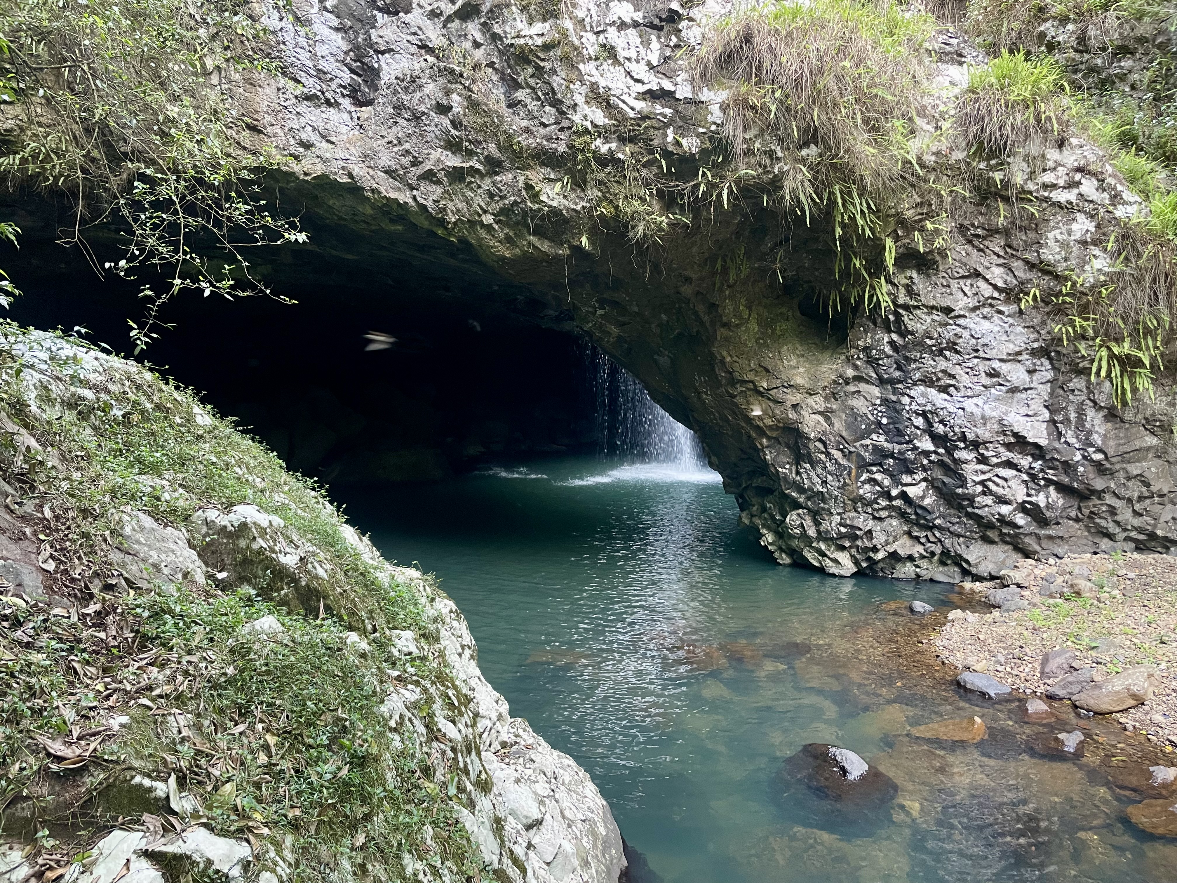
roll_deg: +0.4
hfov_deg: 67.3
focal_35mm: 26
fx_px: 884
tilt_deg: -5.8
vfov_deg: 53.1
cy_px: 442
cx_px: 588
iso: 250
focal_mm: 4.2
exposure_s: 1/60
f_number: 1.6
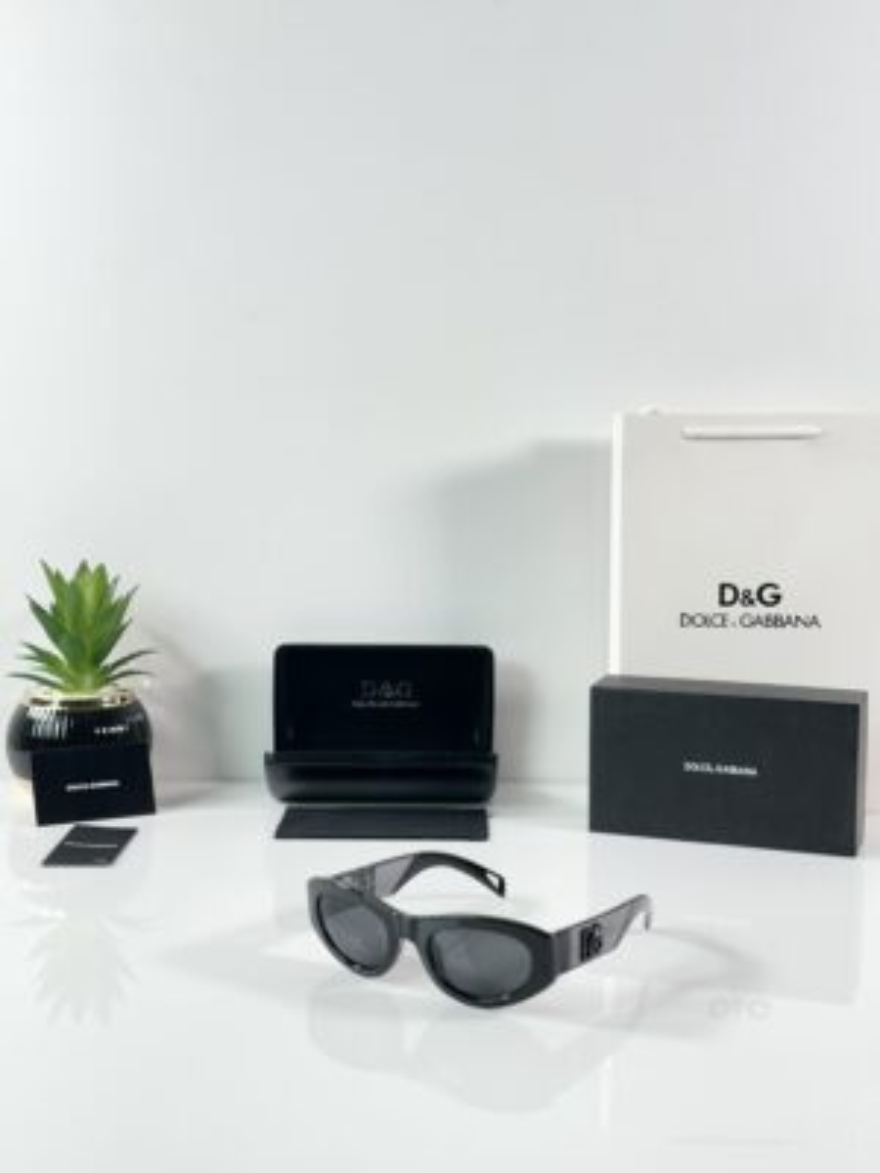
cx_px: 440
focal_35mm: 48
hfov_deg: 30.3
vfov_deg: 39.7
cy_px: 586
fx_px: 1627
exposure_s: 1/50
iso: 50
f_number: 1.78
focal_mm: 6.86
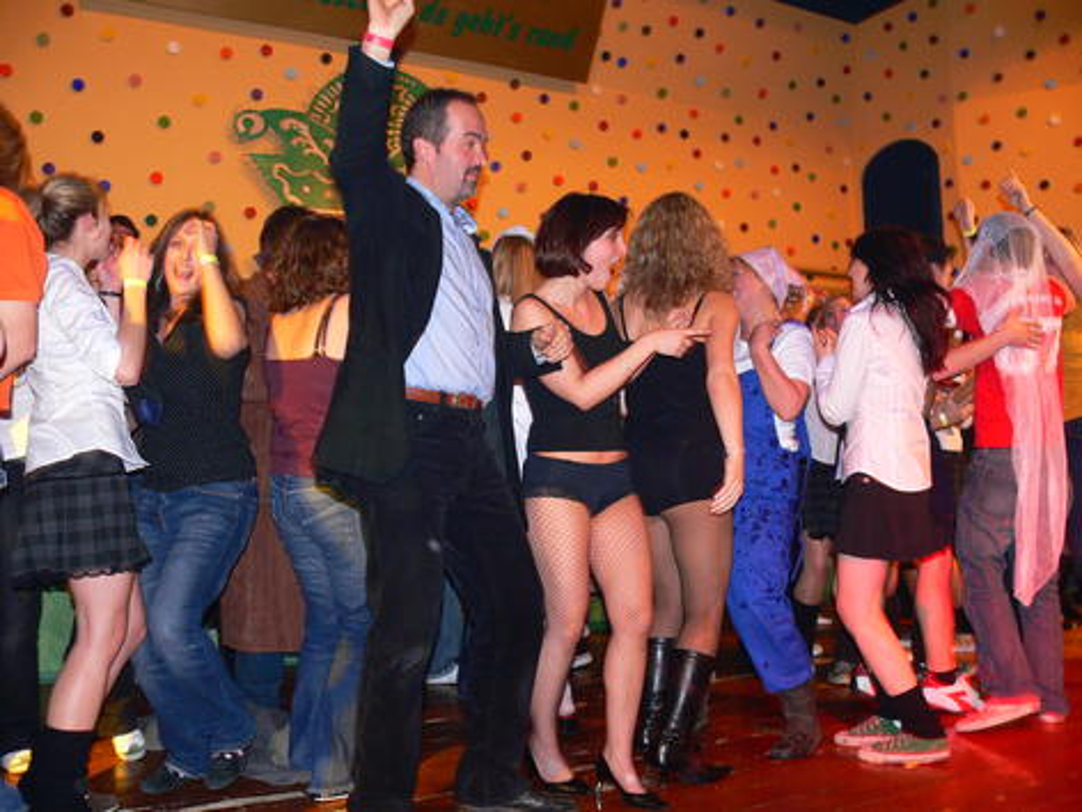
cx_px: 541
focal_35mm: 35
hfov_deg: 52.6
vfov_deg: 40.7
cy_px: 406
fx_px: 1094
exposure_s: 1/30
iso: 100
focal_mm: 7.4
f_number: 2.8
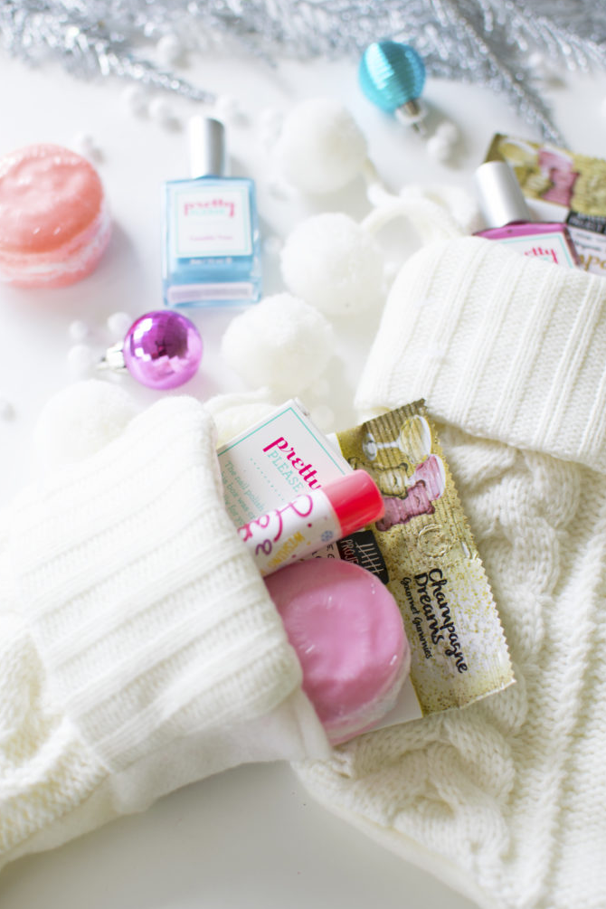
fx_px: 1351
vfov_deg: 37.2
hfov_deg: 25.3
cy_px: 457
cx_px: 303
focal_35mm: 54
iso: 200
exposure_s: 1/60
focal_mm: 35
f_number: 3.2
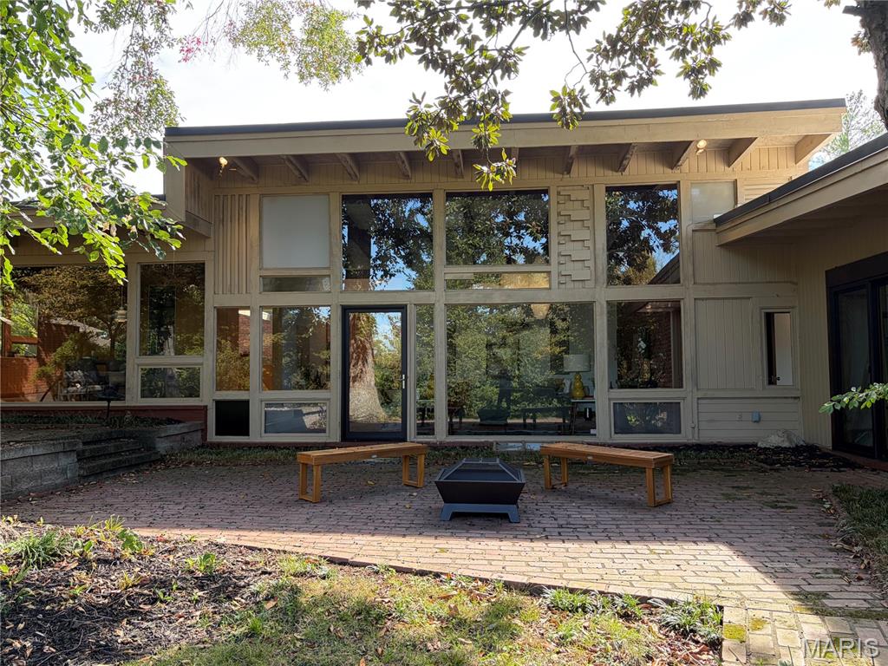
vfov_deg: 53.1
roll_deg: +2.0
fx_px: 667
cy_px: 333
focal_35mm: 26
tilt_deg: +2.8
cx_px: 444
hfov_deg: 67.3
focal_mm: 5.96
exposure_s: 1/266
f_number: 1.6
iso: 50
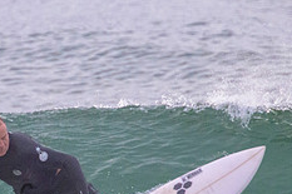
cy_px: 168
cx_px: 39
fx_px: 19339
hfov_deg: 0.9
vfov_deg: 0.6
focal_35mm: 2386
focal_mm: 800
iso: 5600
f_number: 11
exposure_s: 1/1600
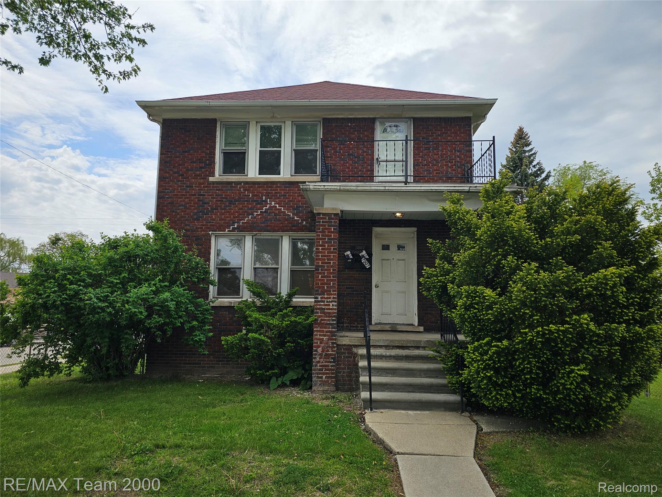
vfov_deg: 58.9
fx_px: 440
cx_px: 331
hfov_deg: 73.9
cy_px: 248
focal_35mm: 23
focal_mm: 6.3
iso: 10
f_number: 1.7
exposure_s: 1/843
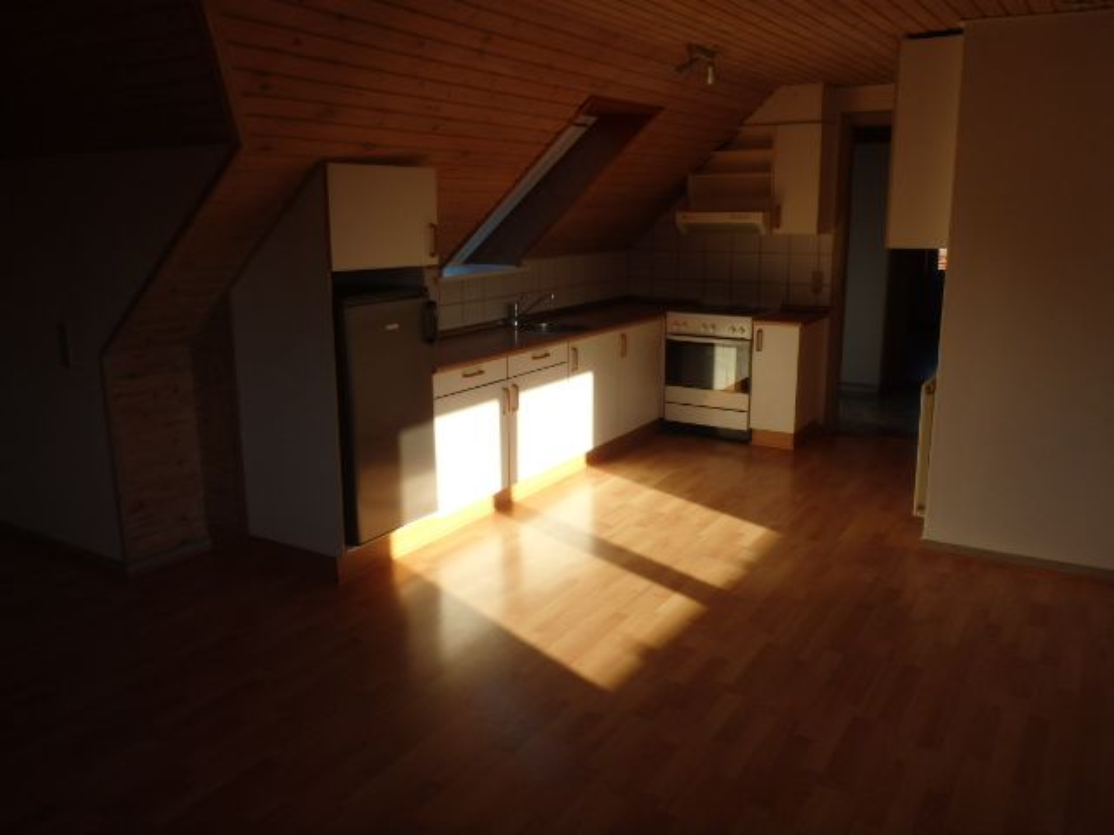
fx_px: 901
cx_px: 557
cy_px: 418
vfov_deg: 49.7
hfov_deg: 63.4
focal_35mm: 28
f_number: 3.9
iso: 125
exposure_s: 1/320
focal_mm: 5
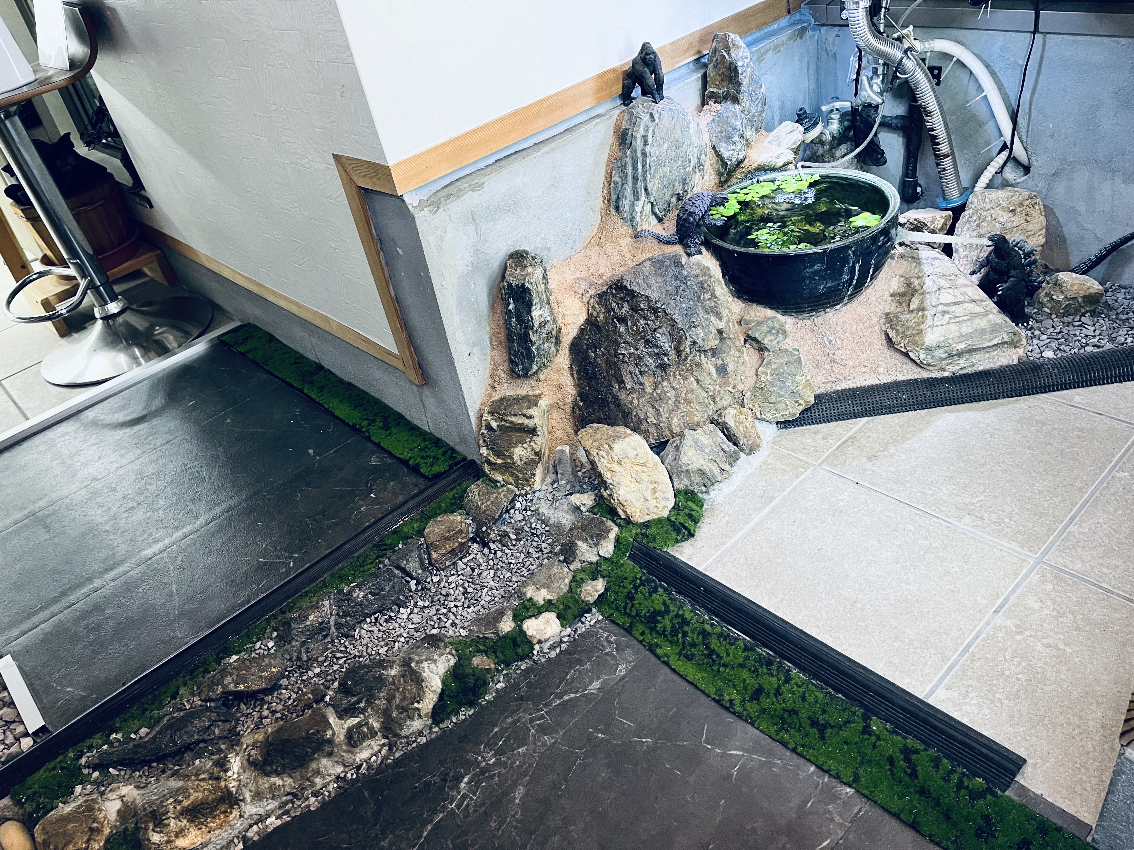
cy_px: 425
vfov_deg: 53.1
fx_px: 852
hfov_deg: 67.3
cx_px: 567
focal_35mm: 26
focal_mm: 5.1
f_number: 1.6
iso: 400
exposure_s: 1/60
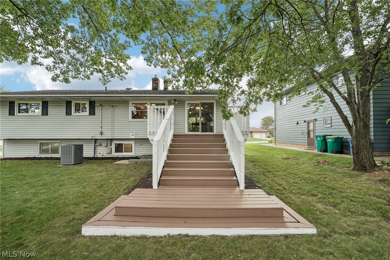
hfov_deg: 104.3
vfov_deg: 81.2
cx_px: 195
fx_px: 152
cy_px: 130
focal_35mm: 14
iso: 125
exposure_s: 1/30
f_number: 8
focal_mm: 14
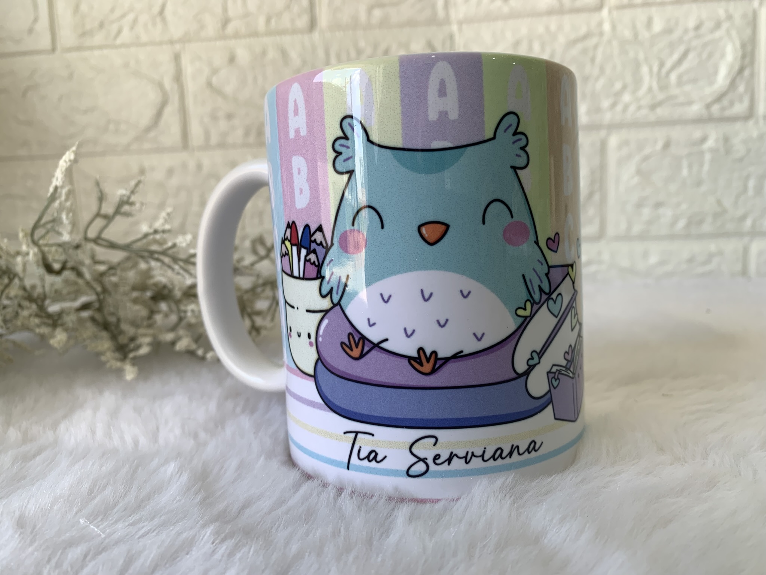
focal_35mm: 26
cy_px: 288
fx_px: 575
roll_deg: +2.8
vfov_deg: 53.1
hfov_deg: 67.3
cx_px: 383
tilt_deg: -8.2
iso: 25
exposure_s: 1/120
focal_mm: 4.25
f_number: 1.8
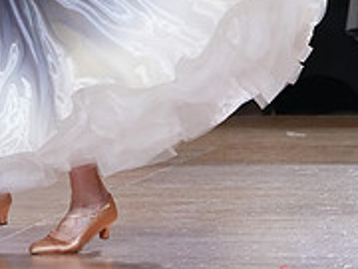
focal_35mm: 326
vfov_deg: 4.5
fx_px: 3372
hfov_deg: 6.1
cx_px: 35
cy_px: -181
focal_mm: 105
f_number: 4
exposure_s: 1/400
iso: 3200
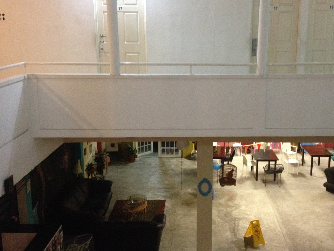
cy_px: 116
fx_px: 444
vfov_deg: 31.5
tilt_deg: -14.4
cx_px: 194
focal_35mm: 46
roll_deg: +0.5
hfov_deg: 41.1
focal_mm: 4.28
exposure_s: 1/15
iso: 500
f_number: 2.4
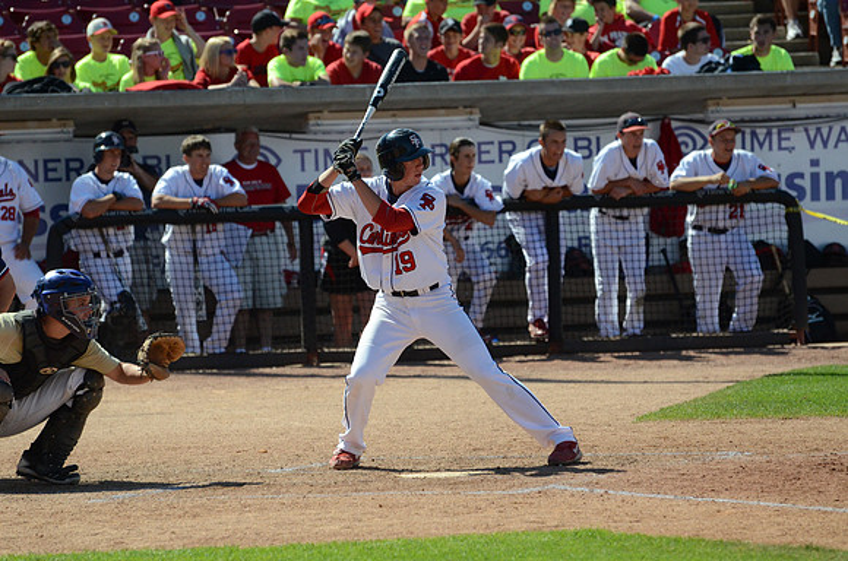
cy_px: 280
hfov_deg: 6.3
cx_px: 424
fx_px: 7756
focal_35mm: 330
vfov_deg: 4.1
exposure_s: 1/8000
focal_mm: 220
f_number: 5.3
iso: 1600
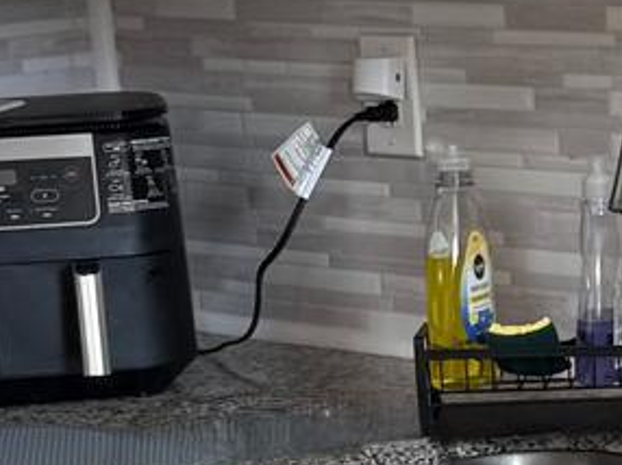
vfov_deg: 8.6
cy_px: 493
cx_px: 726
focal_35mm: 172
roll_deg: +2.1
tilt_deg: -14.3
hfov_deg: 11.3
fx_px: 3088
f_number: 1.78
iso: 64
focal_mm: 6.76
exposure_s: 1/121
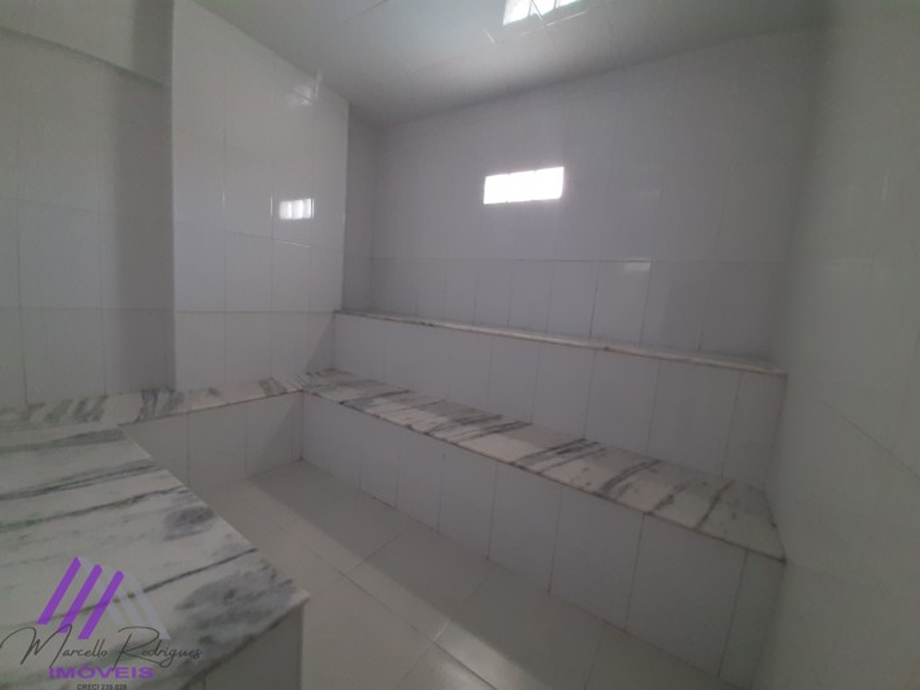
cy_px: 345
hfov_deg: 106.2
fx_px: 346
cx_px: 460
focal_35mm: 13
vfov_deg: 89.9
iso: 160
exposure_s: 1/40
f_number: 2.2
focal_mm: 1.42
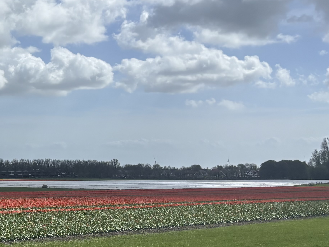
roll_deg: +0.6
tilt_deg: +3.3
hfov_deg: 21.9
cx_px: -87
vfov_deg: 18.2
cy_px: 116
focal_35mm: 81
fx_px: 770
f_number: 1.6
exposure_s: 1/8333
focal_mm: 5.96
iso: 50
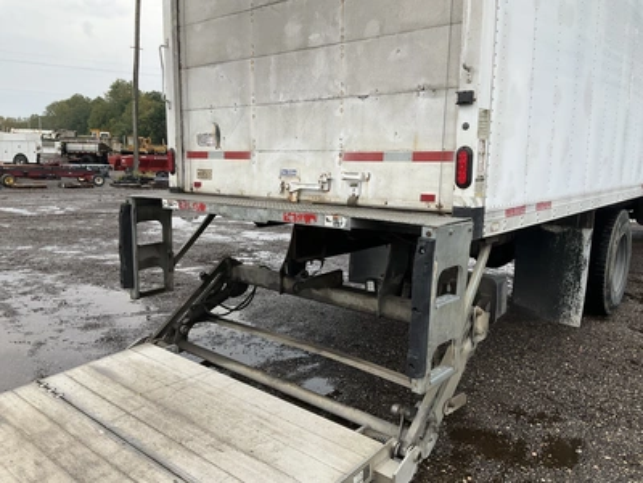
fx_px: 539
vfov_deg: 48.2
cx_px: 322
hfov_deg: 61.7
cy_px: 242
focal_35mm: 29
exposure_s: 1/586
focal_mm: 3
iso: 25
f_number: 1.8
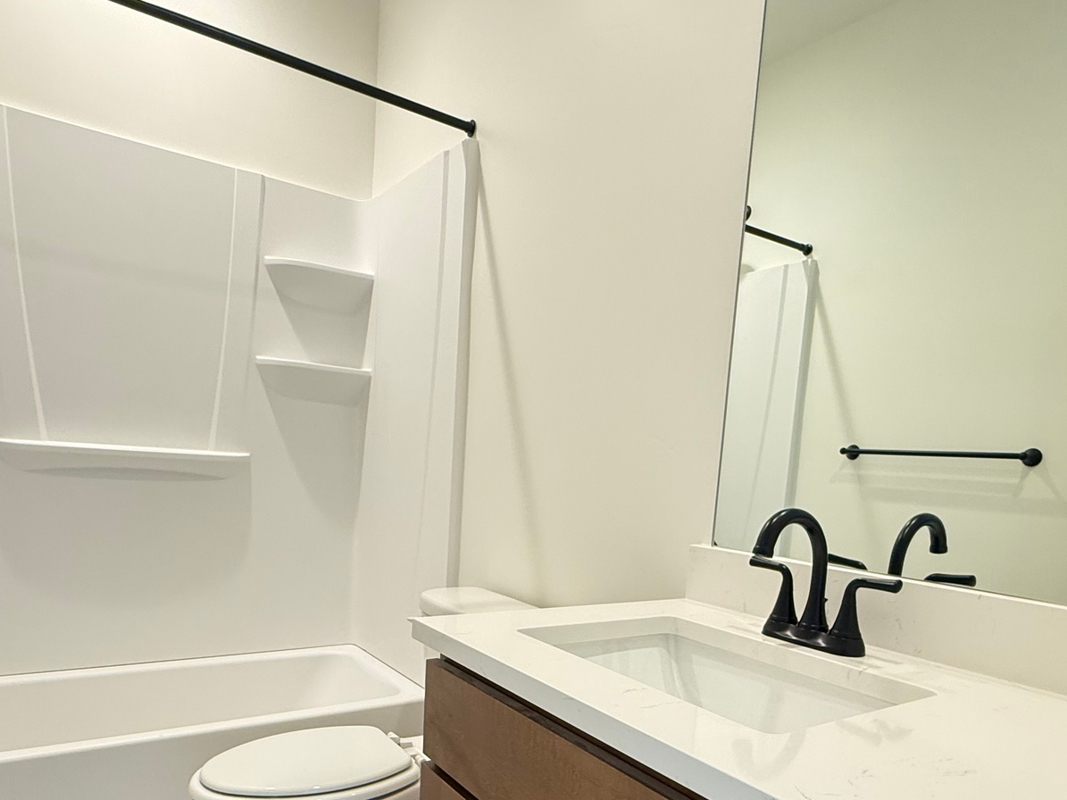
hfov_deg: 71.6
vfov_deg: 55.0
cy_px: 566
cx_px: 554
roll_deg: -3.9
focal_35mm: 24
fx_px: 740
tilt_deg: -7.1
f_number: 2.2
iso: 320
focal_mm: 2.22
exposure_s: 1/60
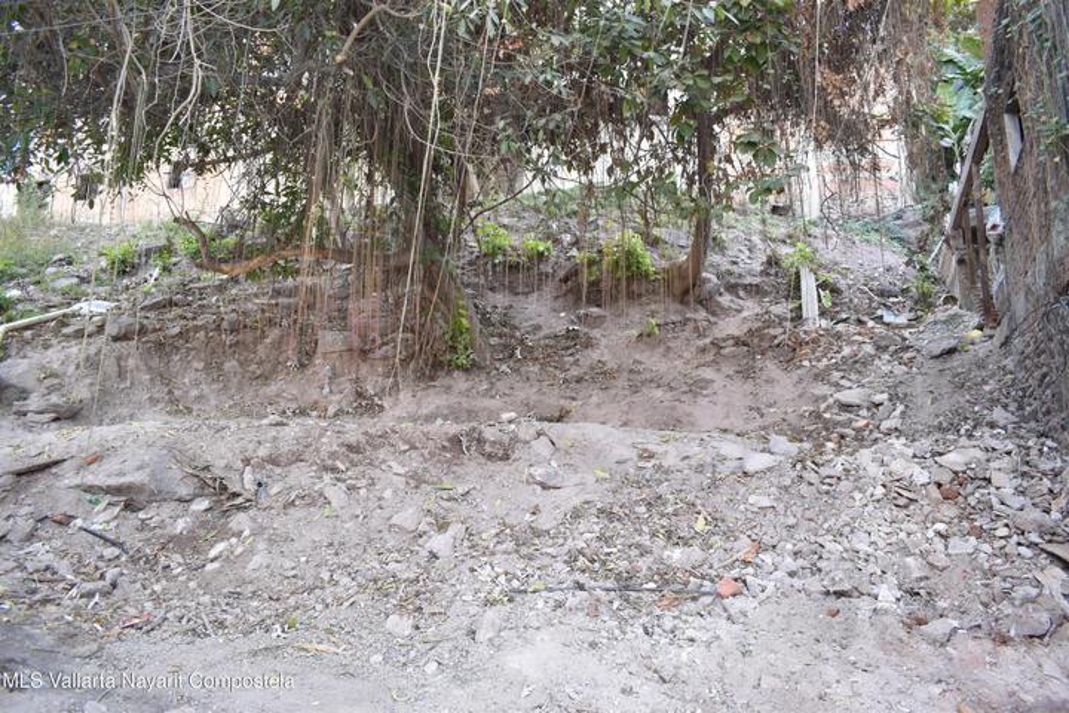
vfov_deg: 47.9
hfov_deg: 67.4
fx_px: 802
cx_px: 534
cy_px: 356
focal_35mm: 27
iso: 400
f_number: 4.5
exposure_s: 1/80
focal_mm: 18
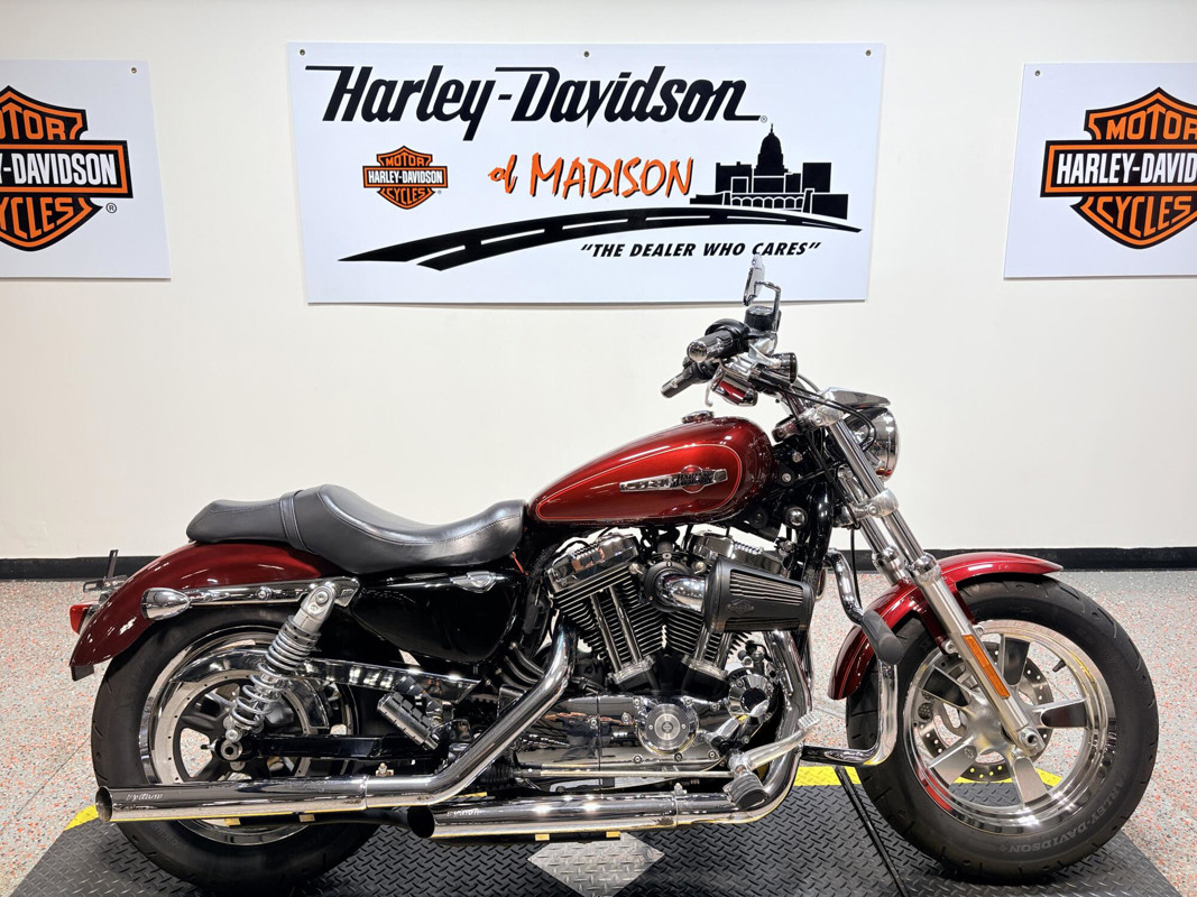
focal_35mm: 26
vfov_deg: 53.1
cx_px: 598
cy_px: 448
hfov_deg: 67.3
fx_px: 899
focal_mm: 5.96
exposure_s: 1/120
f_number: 1.6
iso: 32
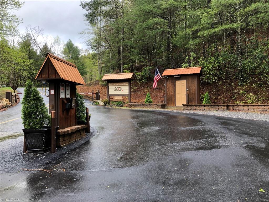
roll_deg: -0.2
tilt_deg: +1.0
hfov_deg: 63.4
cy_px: 101
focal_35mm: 28
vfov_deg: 49.7
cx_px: 134
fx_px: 218
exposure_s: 1/120
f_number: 1.8
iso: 32
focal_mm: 3.99
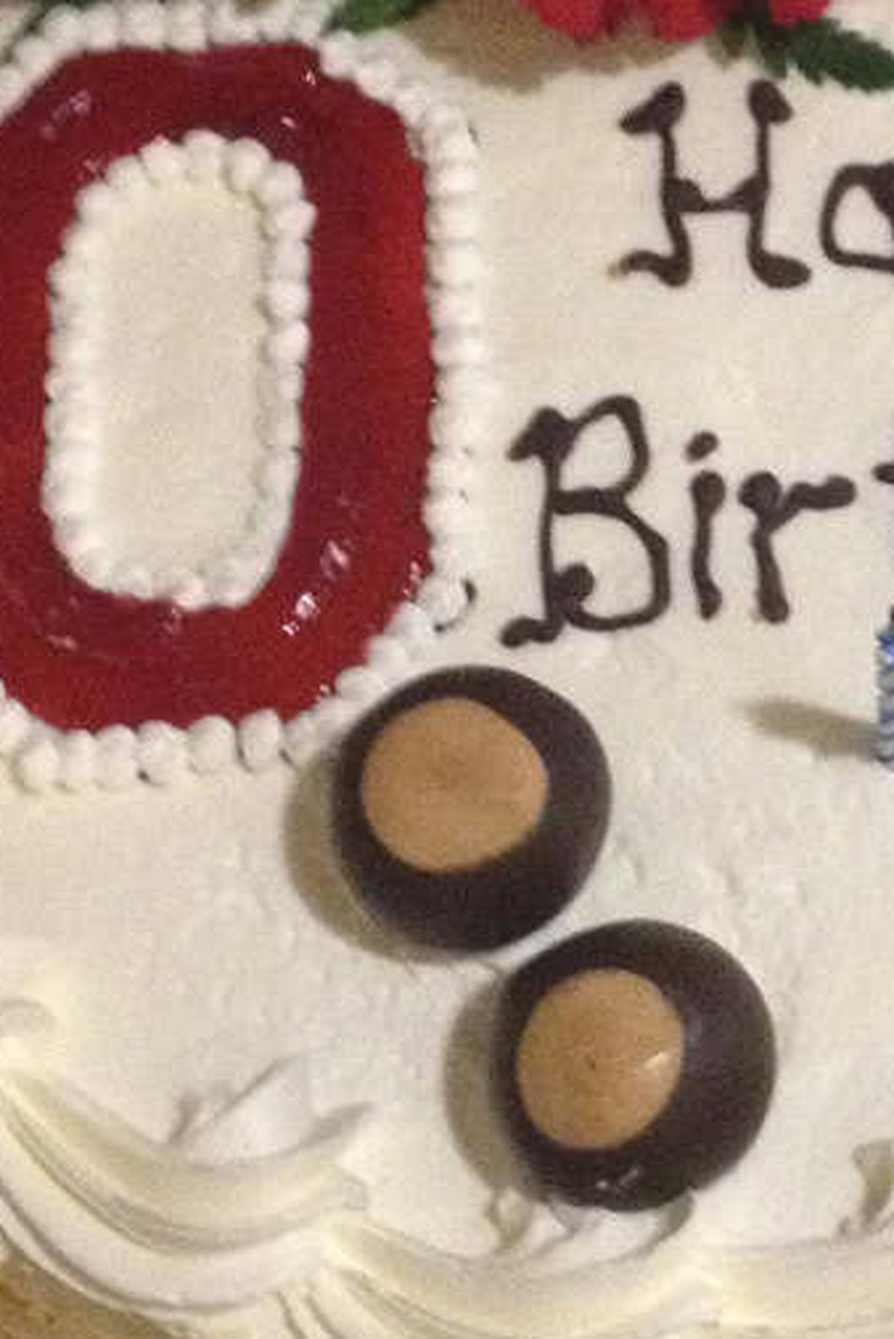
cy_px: 635
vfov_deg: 17.8
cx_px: 870
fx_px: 4278
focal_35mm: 115
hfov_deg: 11.8
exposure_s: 1/15
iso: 500
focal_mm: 4.28
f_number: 2.4
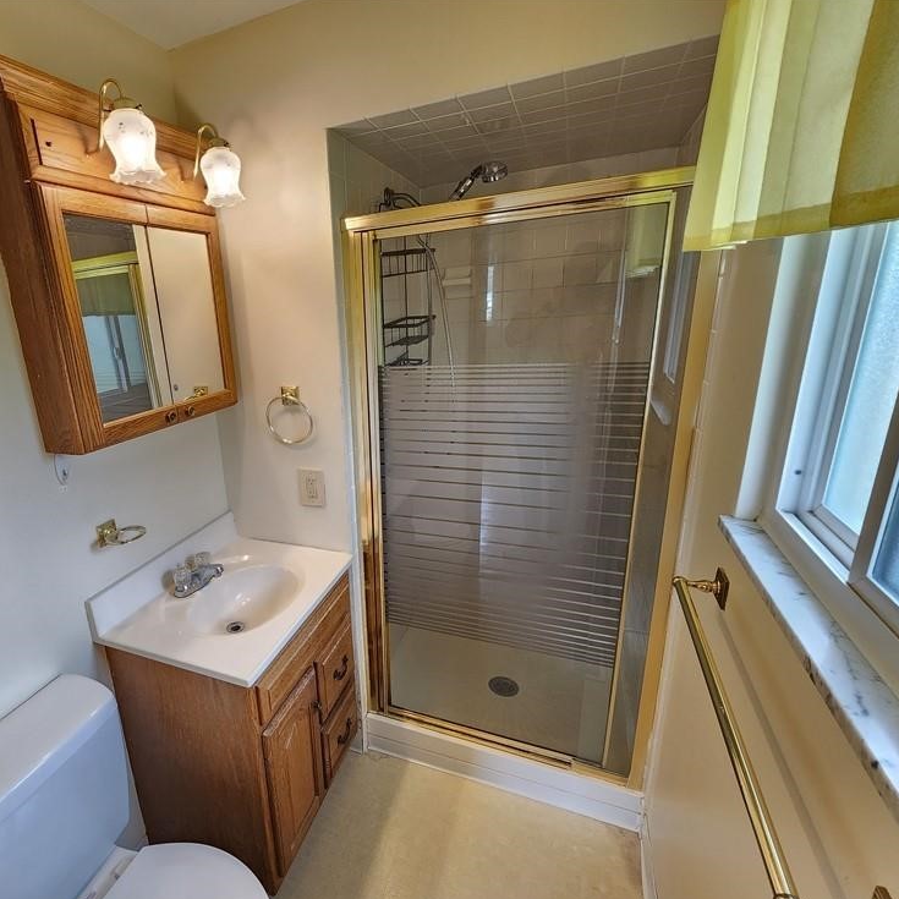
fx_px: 470
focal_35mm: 16
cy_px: 465
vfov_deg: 87.4
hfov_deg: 84.9
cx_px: 312
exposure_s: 1/60
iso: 250
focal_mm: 2.2
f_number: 2.2
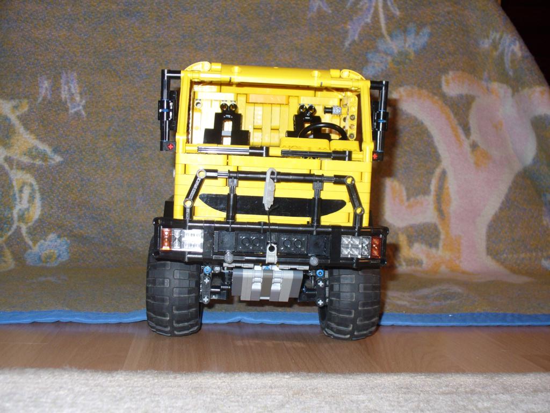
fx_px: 763
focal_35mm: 48
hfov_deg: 39.7
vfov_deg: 30.3
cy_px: 206
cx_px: 275
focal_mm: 7.9
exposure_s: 1/30
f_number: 3
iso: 100
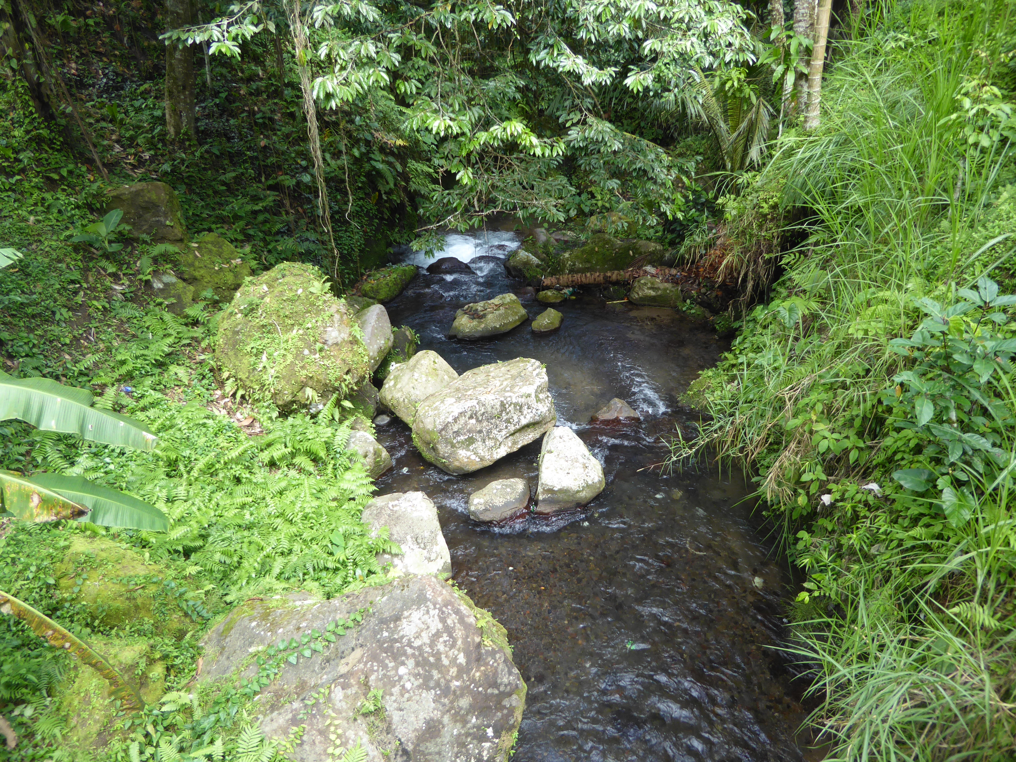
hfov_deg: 71.6
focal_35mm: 24
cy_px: 381
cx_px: 508
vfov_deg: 56.8
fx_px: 704
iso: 100
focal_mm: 4.3
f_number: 3.3
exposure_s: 1/60
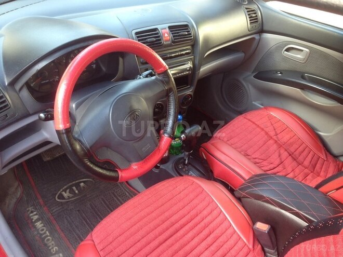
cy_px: 128
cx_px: 172
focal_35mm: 33
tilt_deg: -38.2
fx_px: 327
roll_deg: -6.9
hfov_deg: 55.4
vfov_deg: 42.9
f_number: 2.4
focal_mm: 4.12
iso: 50
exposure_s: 1/24
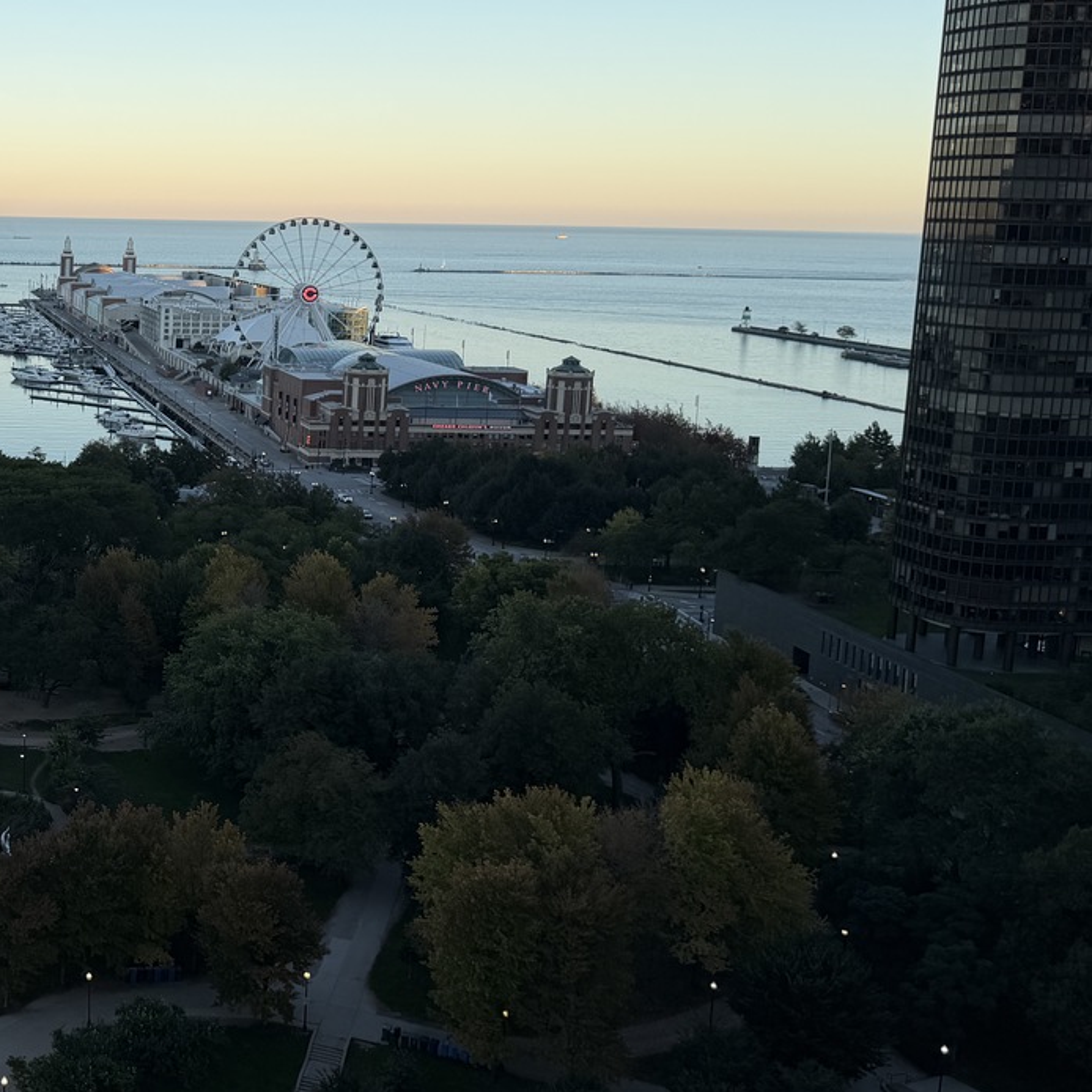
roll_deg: -0.6
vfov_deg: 38.1
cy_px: 409
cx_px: -39
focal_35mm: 44
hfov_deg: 34.3
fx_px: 1570
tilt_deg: -7.5
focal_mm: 6.76
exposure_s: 1/1553
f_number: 1.78
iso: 80
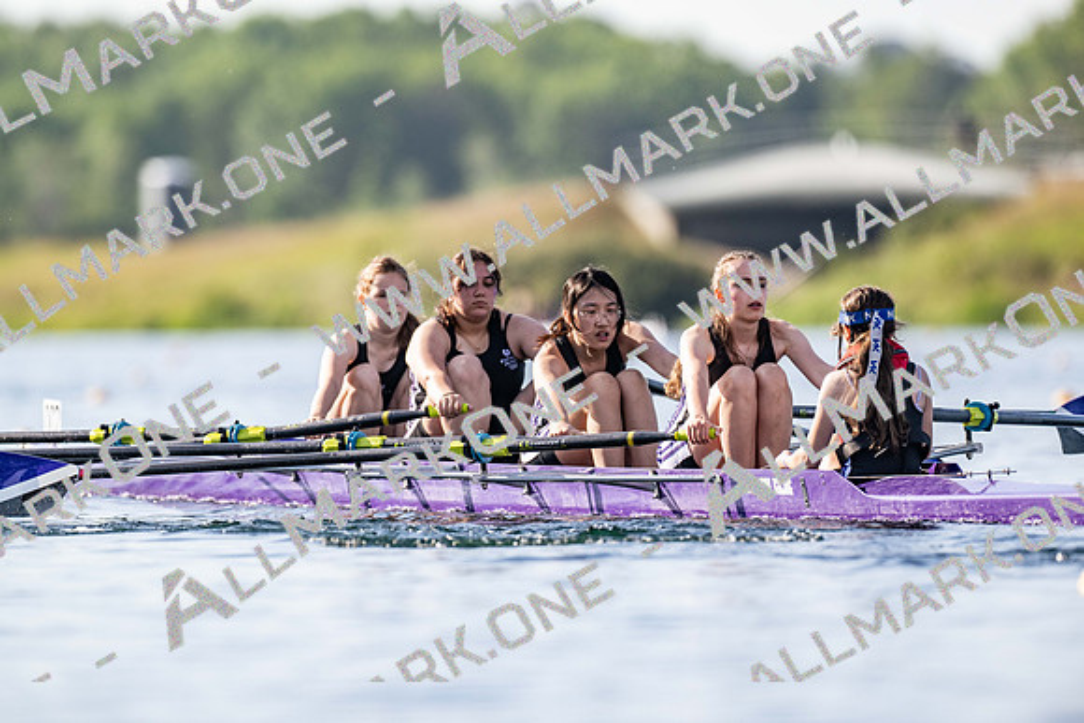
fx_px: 18070
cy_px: 362
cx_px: 542
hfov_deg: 3.4
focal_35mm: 600
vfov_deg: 2.3
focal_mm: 600
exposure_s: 1/2500
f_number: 5.6
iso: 800
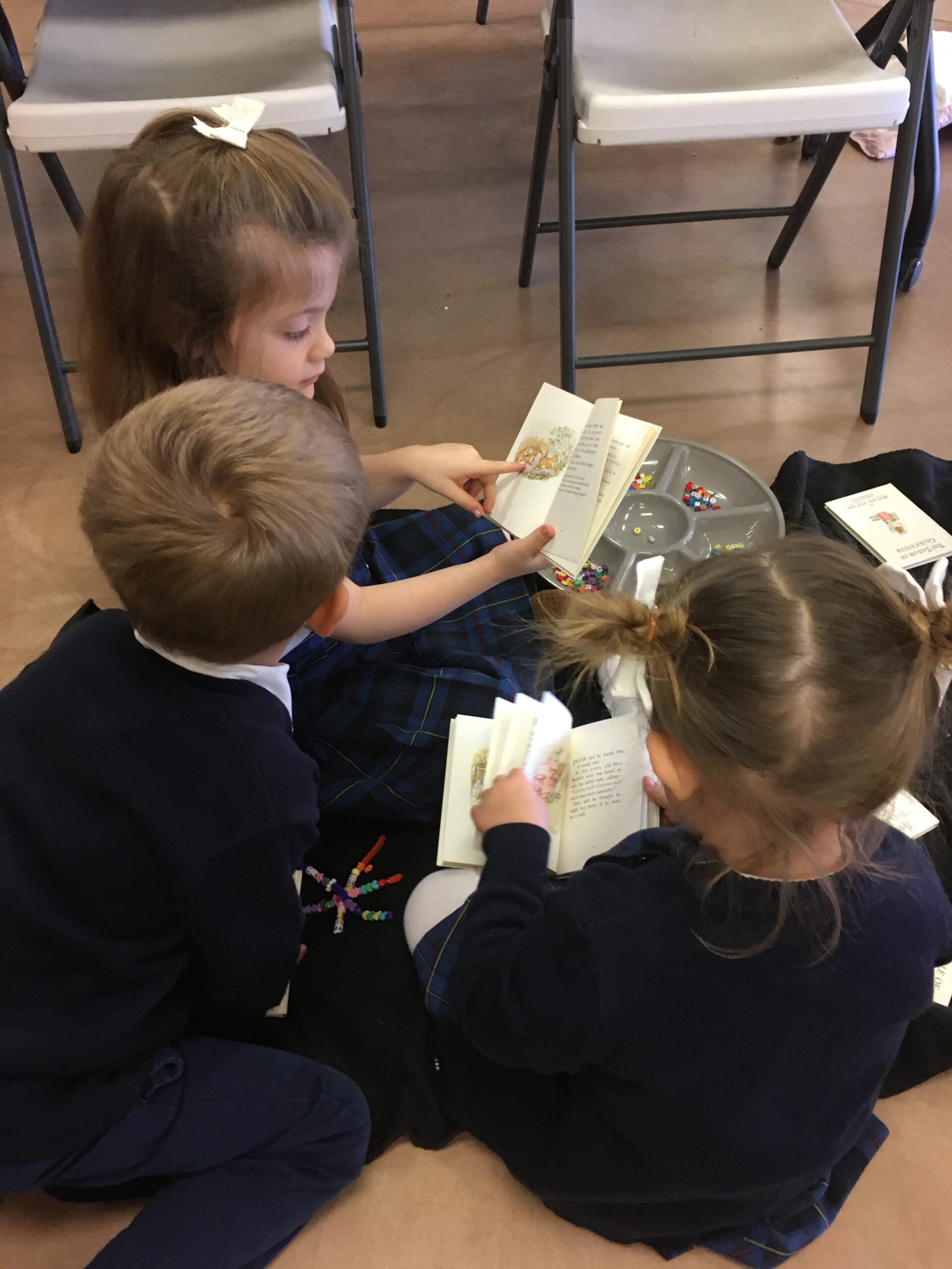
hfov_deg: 48.2
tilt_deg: -46.9
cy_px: 634
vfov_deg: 61.7
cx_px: 476
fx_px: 1063
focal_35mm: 29
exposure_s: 1/30
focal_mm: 4.15
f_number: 2.2
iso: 160
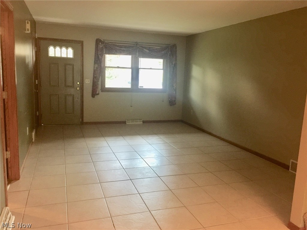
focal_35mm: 29
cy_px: 115
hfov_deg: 61.7
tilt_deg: -9.6
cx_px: 154
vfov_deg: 48.2
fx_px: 257
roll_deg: -2.4
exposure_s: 1/15
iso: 125
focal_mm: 4.15
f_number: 2.2
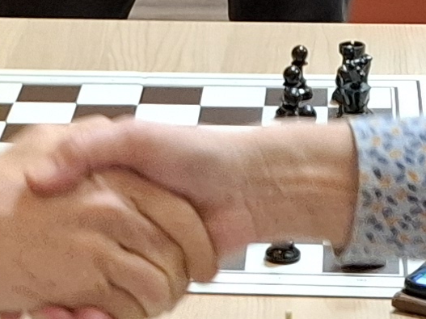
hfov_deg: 11.0
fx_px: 2190
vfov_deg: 8.2
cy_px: 441
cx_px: 46
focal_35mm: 178
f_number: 1.8
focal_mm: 5.54
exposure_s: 1/33
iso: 250
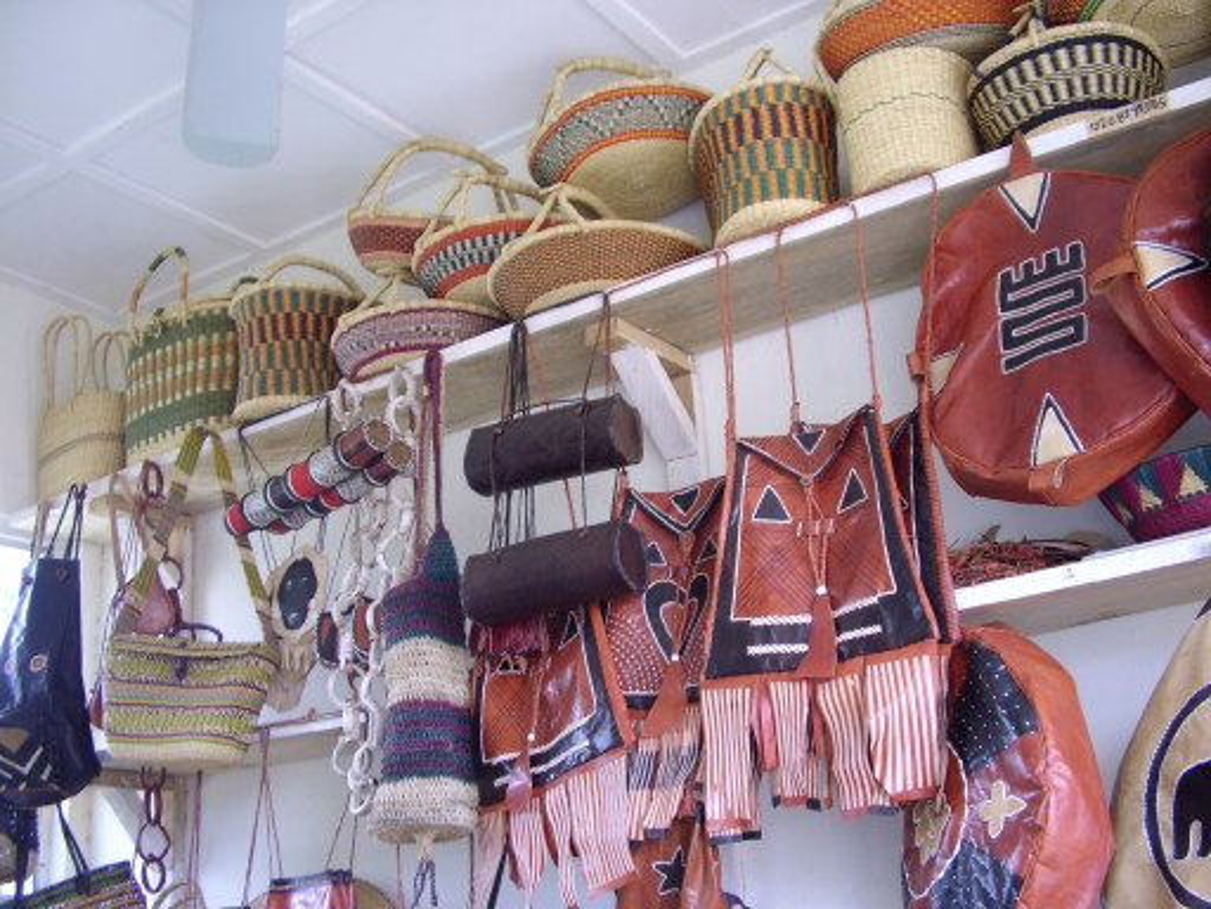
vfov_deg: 46.8
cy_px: 454
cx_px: 606
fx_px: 1050
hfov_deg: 60.0
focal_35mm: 30
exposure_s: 1/32
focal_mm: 5.8
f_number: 2.9
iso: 100
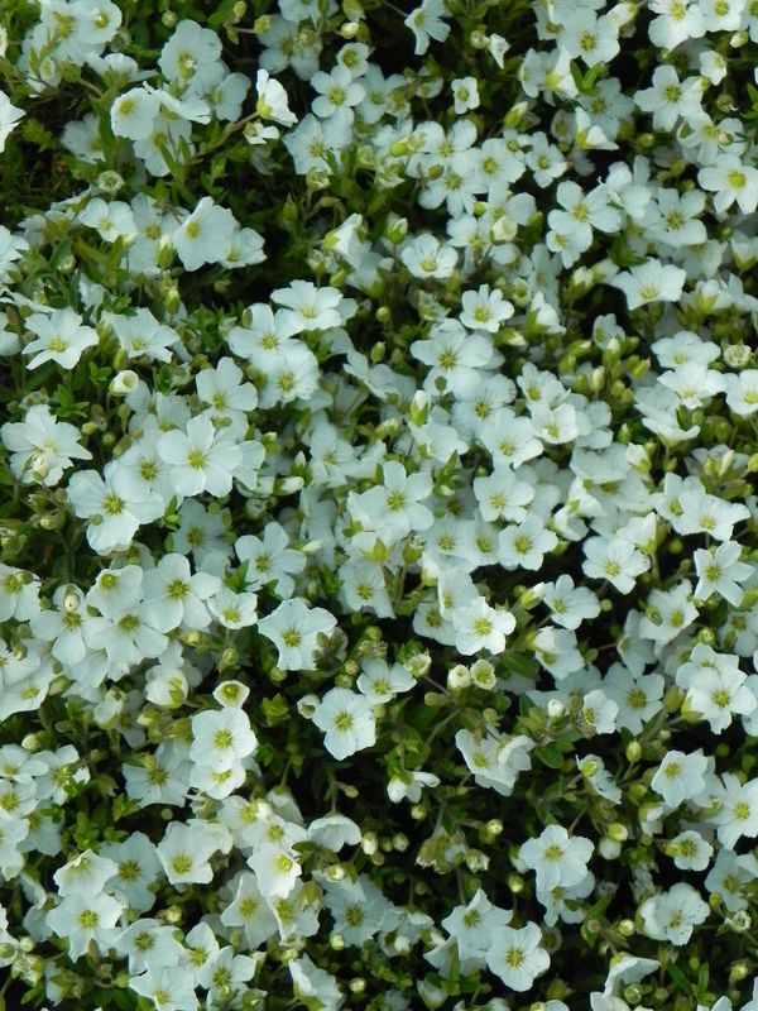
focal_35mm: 95
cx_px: 379
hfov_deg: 15.6
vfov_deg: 20.7
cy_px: 506
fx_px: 2774
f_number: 4.5
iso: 160
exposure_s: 1/400
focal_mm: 16.9
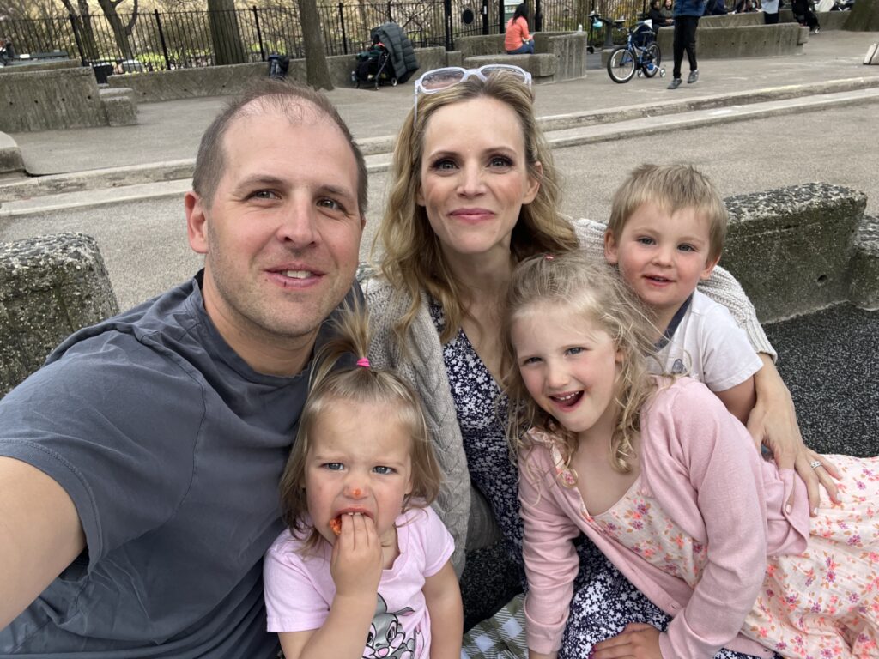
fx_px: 584
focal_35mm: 23
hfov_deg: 73.9
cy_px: 330
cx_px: 440
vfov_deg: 58.9
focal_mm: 2.71
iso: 25
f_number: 2.2
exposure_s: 1/121
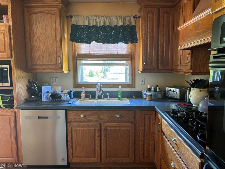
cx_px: 112
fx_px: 169
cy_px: 84
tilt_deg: -5.9
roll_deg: -0.4
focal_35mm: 26
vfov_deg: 53.1
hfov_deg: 67.3
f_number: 1.6
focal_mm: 5.96
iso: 400
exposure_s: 1/60
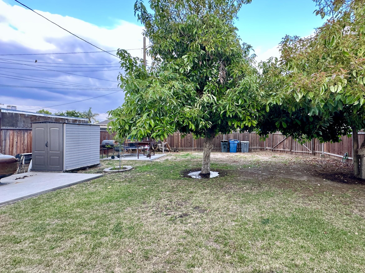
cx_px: 225
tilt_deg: +1.3
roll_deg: +0.4
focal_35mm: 18
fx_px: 190
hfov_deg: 86.3
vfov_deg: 71.6
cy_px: 134
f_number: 2.2
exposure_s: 1/99
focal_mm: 2.22
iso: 100
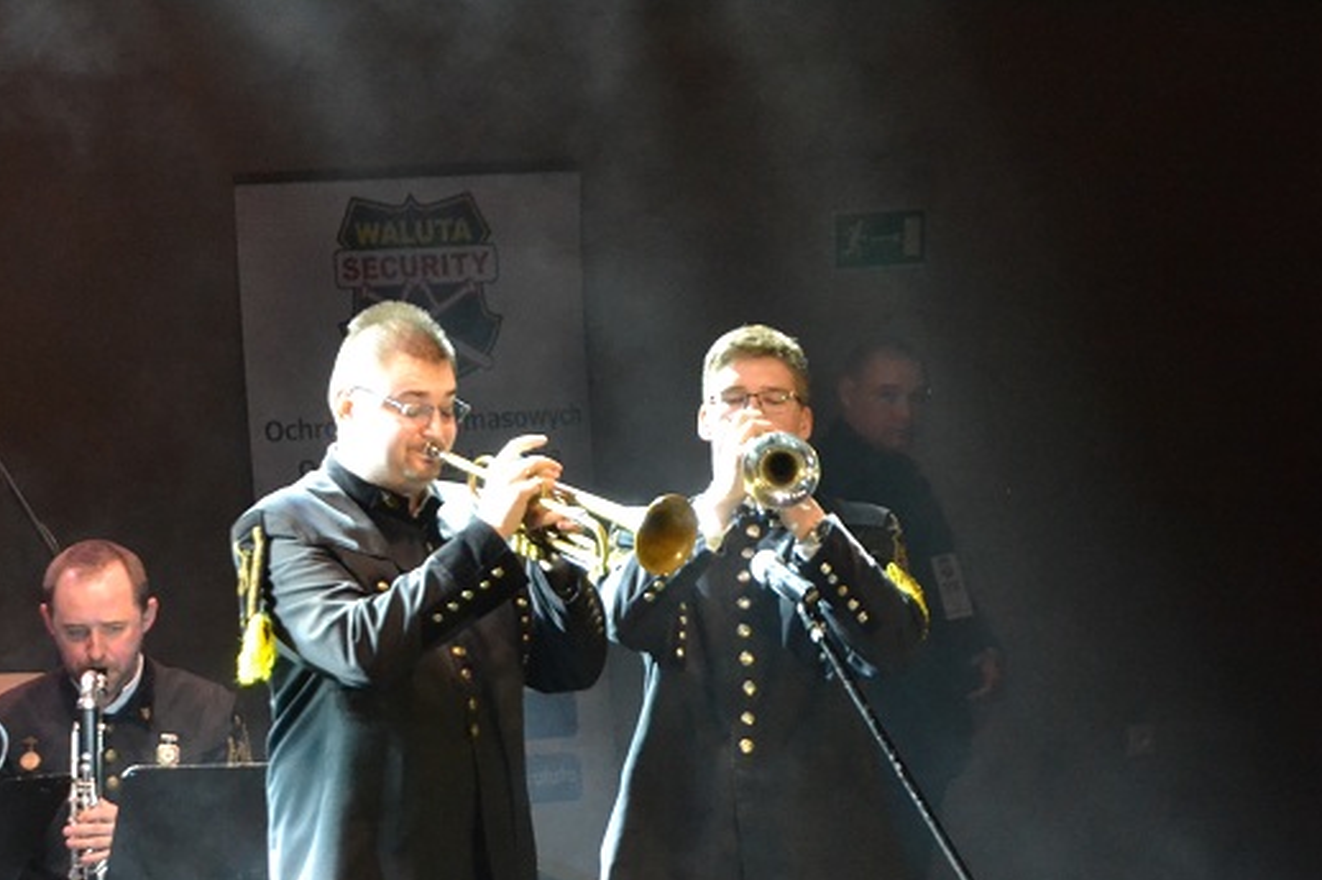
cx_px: 563
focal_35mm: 244
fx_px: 8946
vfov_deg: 5.6
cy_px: 674
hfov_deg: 8.5
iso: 3200
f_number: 5.6
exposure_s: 1/100
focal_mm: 105
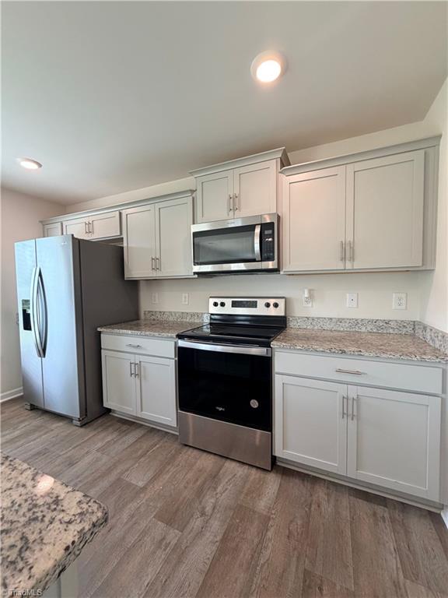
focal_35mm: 14
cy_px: 299
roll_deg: +1.7
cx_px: 224
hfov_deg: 85.7
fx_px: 242
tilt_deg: -3.5
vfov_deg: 102.1
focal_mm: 2.22
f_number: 2.2
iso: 250
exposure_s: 1/120
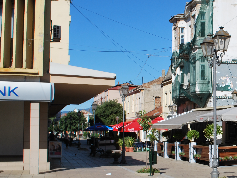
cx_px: 241
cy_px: 116
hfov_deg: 28.7
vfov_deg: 23.2
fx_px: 431
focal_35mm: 63
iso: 100
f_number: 9
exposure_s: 1/320
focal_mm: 20
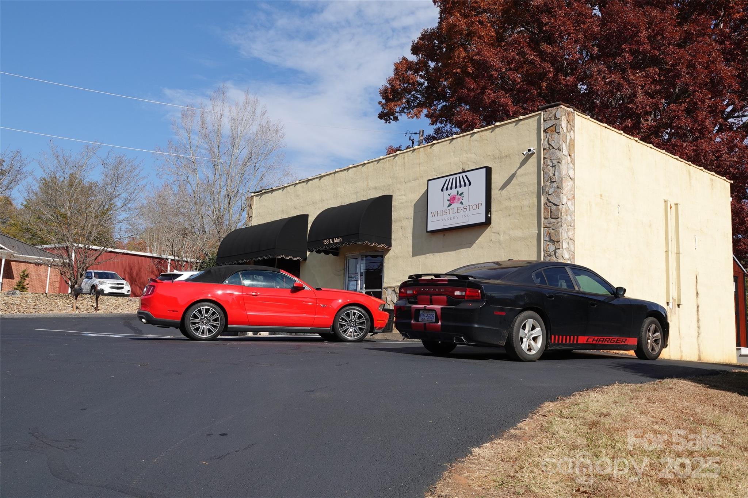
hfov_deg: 55.8
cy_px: 249
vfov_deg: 38.9
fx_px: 706
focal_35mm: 34
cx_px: 374
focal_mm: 12.33
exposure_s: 1/800
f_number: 4
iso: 100
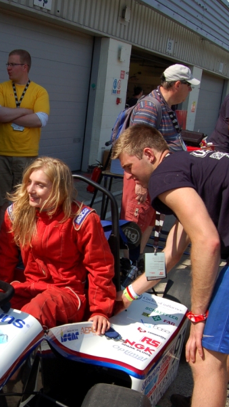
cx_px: 25
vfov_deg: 42.6
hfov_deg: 24.2
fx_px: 518
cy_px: 254
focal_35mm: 48
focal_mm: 18
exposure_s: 1/320
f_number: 9
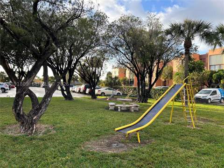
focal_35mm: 26
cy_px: 84
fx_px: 168
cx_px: 112
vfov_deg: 53.1
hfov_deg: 67.3
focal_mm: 5.7
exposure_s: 1/607
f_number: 1.5
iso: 50
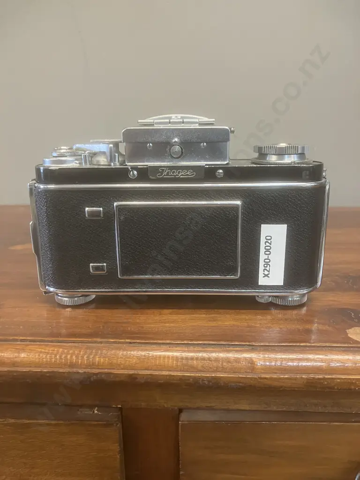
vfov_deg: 63.4
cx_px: 180
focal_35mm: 28
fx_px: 388
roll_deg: +0.8
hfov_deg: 49.7
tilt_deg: -14.2
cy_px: 240
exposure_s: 1/33
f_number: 1.8
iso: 320
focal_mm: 3.99
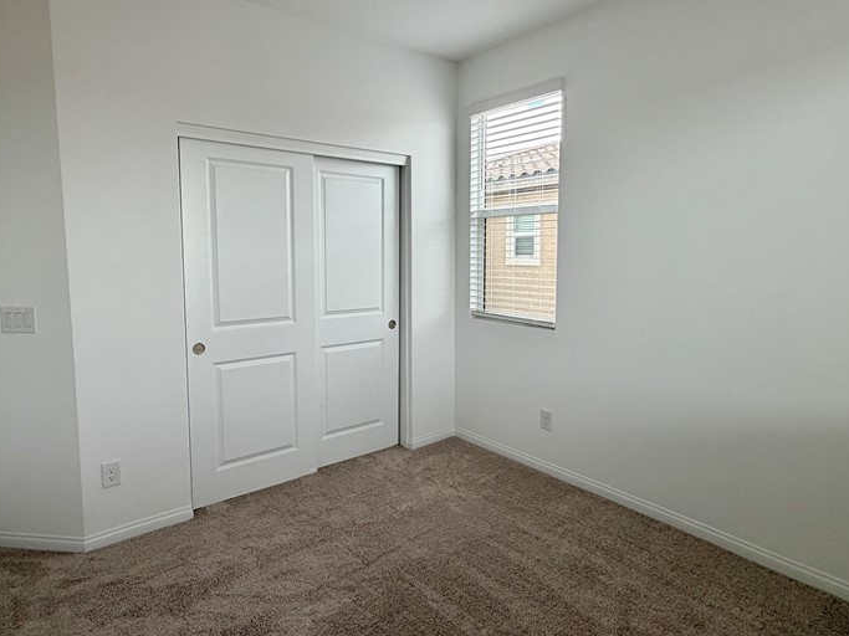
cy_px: 298
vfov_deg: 63.4
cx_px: 409
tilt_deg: -4.3
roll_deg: +1.1
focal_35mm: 21
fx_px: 515
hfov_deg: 79.0
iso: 160
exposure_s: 1/120
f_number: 2.2
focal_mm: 2.22
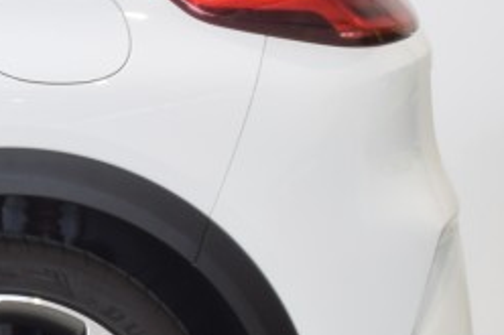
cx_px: -929
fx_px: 3554
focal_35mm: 254
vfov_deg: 5.4
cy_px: 81
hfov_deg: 7.3
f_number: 16
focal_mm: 28
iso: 100
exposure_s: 1/2.5
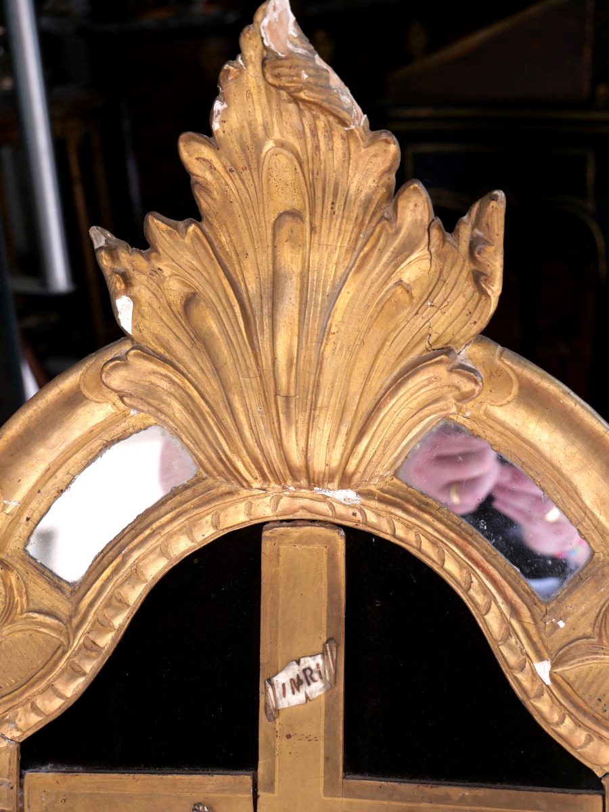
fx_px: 1173
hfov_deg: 29.1
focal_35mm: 50
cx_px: 304
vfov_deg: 38.2
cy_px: 406
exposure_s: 1/125
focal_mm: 25
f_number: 5
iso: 200
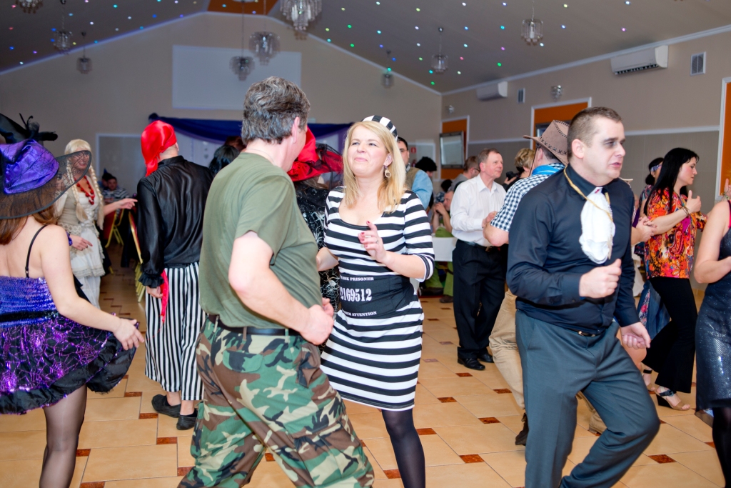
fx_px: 711
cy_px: 244
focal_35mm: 35
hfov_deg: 54.4
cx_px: 366
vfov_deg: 37.9
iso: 400
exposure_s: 1/200
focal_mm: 35
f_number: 2.8
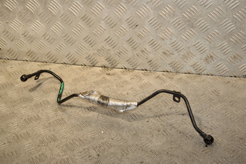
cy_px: 82
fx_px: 389
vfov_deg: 23.8
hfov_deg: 35.1
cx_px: 123
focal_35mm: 57
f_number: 6.3
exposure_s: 1/200
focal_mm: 38
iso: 800
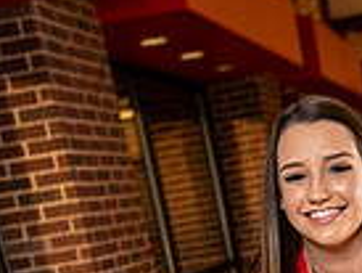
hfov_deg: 18.2
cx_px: 388
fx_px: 1089
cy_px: 583
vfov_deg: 12.2
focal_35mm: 104
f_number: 3.2
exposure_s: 1/250
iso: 320
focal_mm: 33
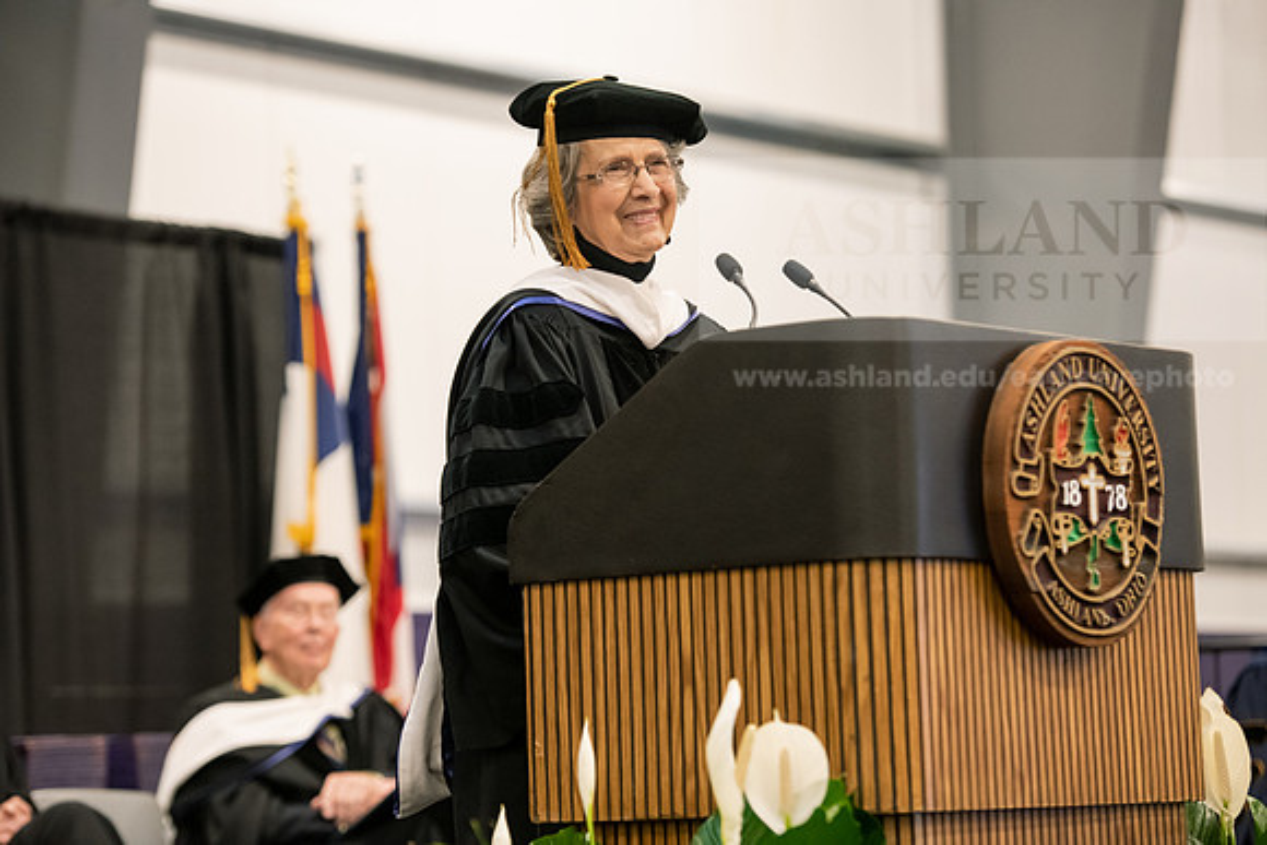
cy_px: 422
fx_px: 4224
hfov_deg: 17.1
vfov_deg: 11.4
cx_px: 634
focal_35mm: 120
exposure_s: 1/200
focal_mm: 120
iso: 3200
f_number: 3.5
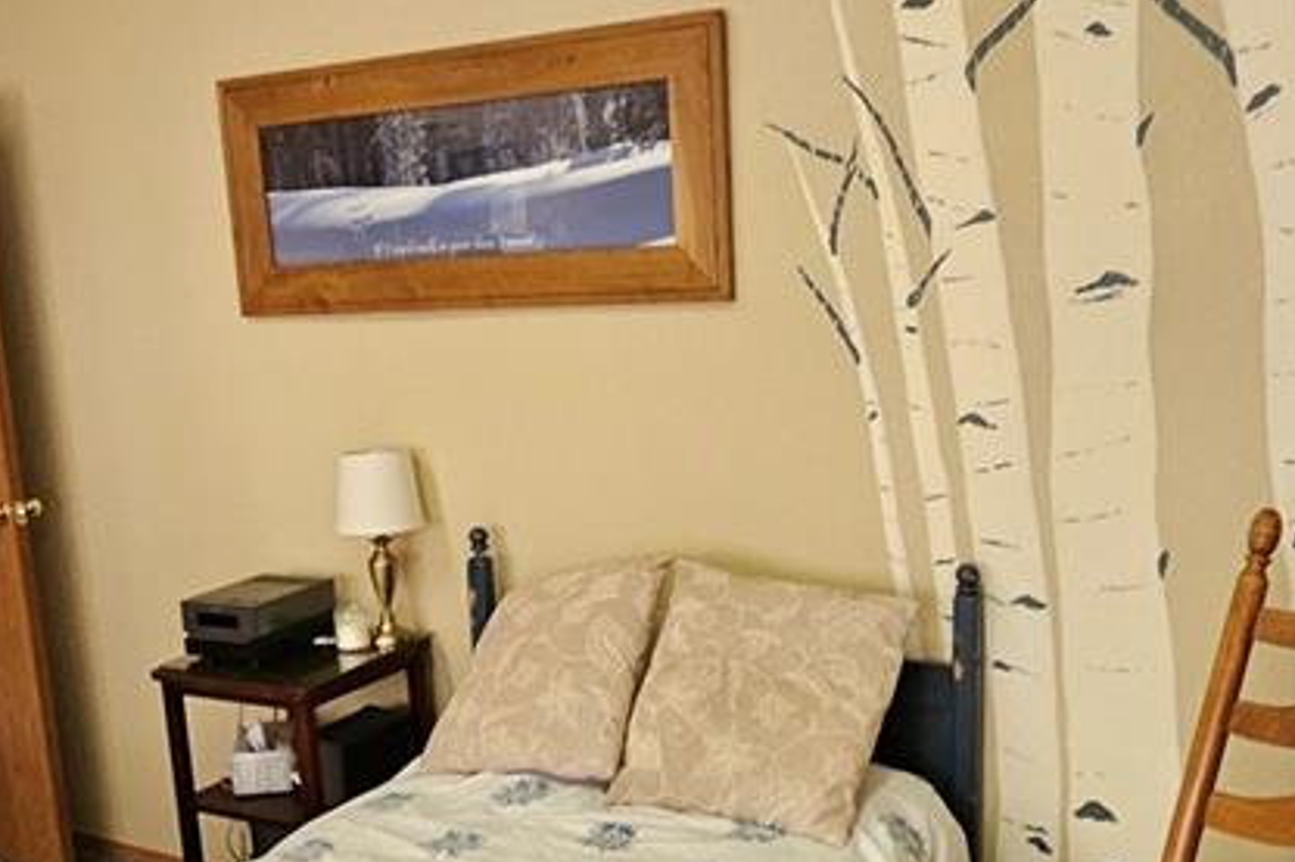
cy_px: 548
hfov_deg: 49.4
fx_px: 1402
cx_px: 539
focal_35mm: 39
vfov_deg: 34.0
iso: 125
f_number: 2.2
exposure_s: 1/60
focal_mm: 1.7
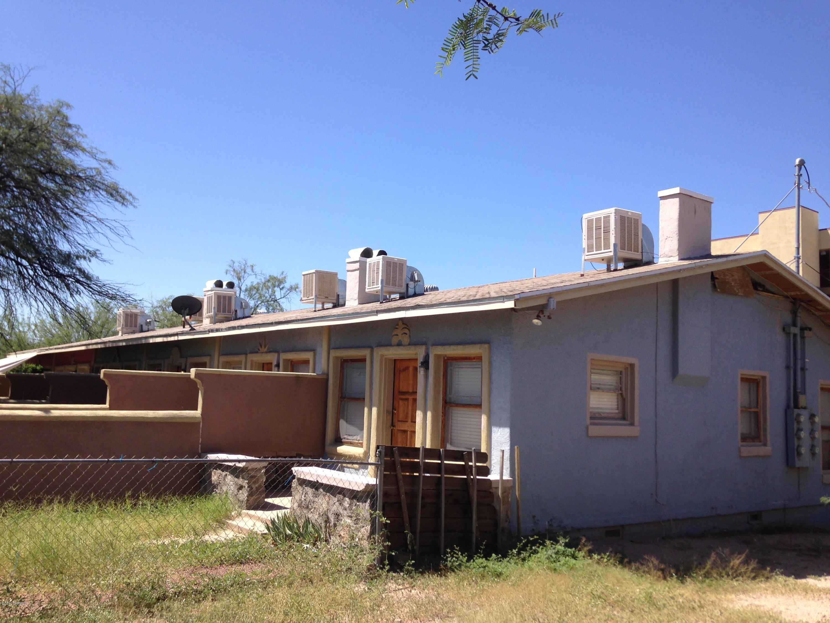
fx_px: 791
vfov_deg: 42.9
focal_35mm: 33
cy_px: 312
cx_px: 415
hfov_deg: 55.4
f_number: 2.4
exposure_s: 1/1153
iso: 50
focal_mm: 4.12
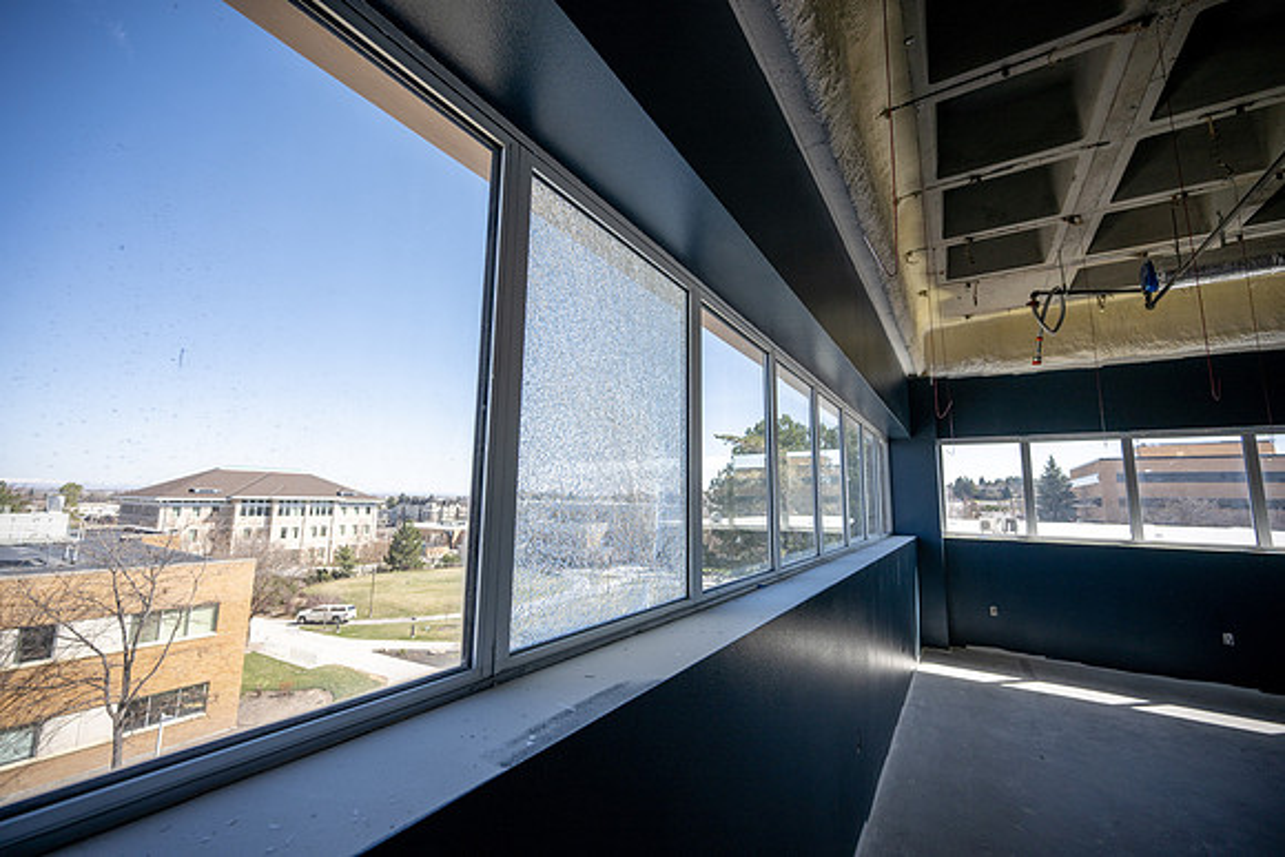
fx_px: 500
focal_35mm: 14
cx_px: 642
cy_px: 428
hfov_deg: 104.2
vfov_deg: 81.2
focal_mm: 14
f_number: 4
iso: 80
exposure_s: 1/800
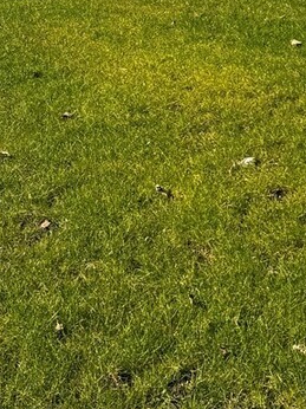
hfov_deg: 14.6
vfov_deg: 18.2
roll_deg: -1.4
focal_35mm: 100
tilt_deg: -4.2
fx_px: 1180
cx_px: 5
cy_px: -143
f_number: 1.78
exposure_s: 1/2331
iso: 80
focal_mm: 6.76
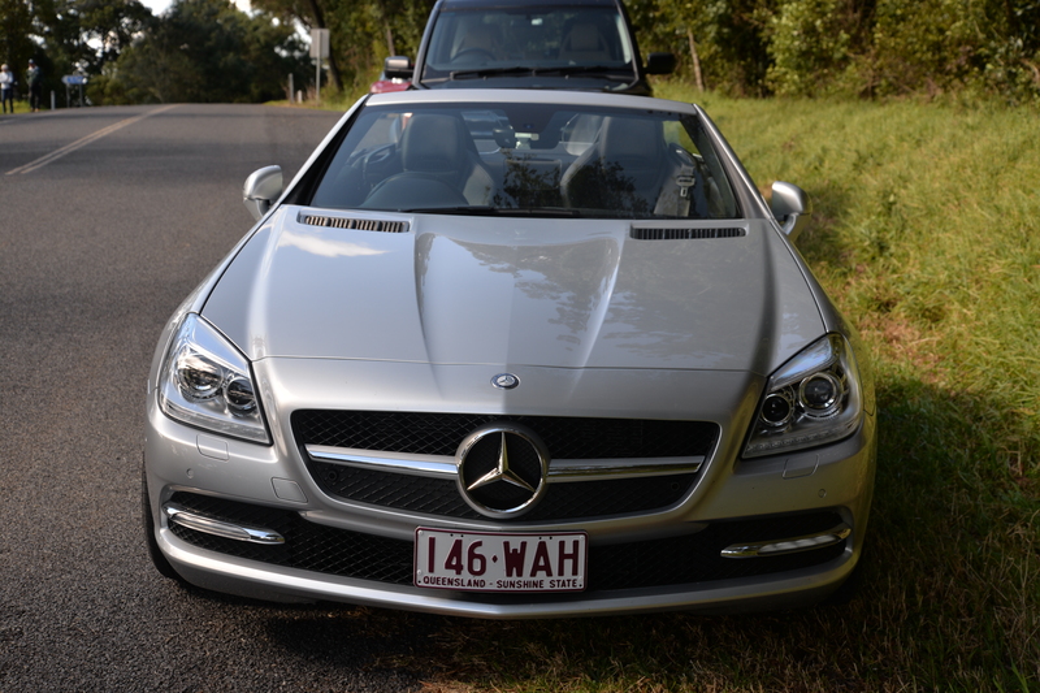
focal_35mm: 55
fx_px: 1588
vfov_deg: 24.6
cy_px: 346
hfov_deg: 36.3
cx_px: 520
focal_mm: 55
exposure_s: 1/160
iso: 200
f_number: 6.3
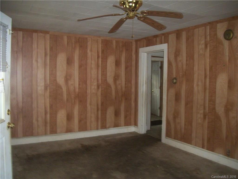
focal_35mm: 32
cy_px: 90
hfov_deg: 56.8
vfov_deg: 44.2
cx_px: 119
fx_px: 220
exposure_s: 1/30
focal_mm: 5.7
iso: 250
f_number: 2.9
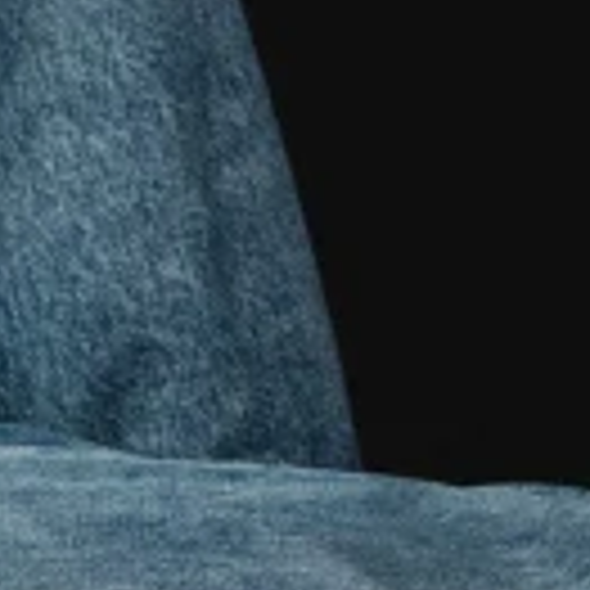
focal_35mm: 237
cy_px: -81
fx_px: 4570
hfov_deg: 6.6
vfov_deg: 7.3
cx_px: -1333
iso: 200
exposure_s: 1/125
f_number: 7.1
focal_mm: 38
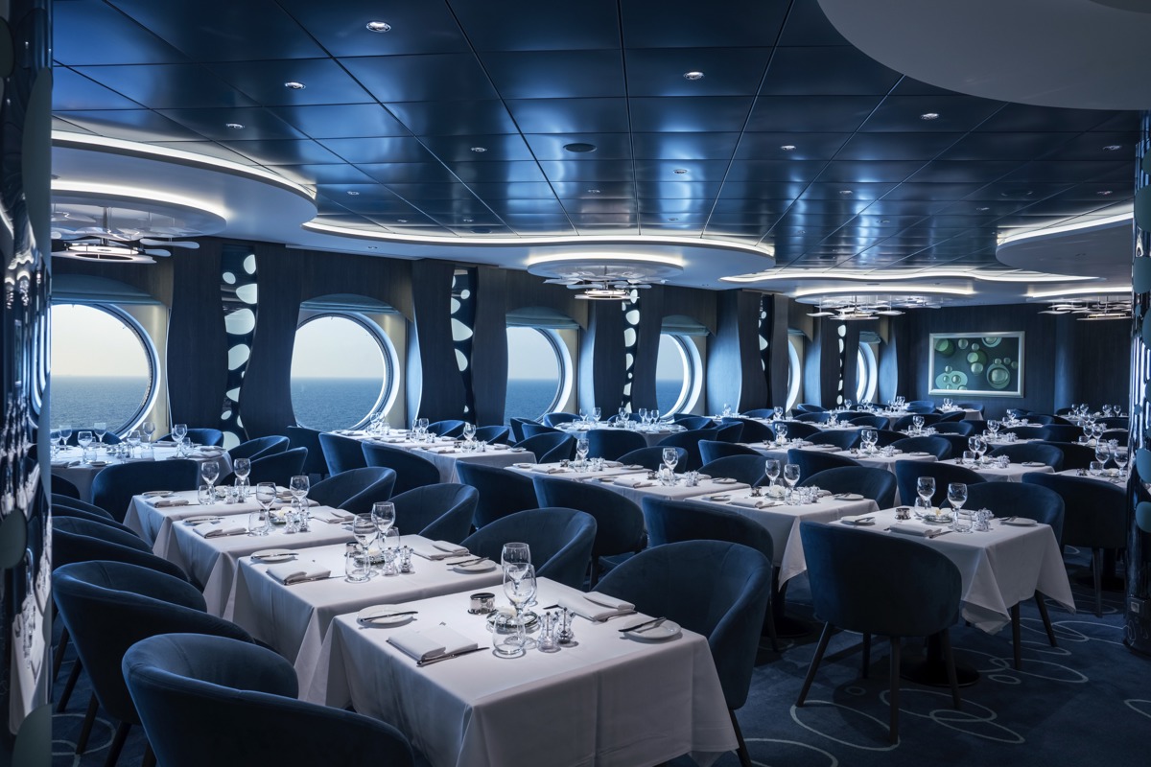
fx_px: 799
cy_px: 384
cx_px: 576
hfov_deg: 71.5
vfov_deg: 51.3
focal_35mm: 25
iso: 200
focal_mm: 25
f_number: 9
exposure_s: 1/25
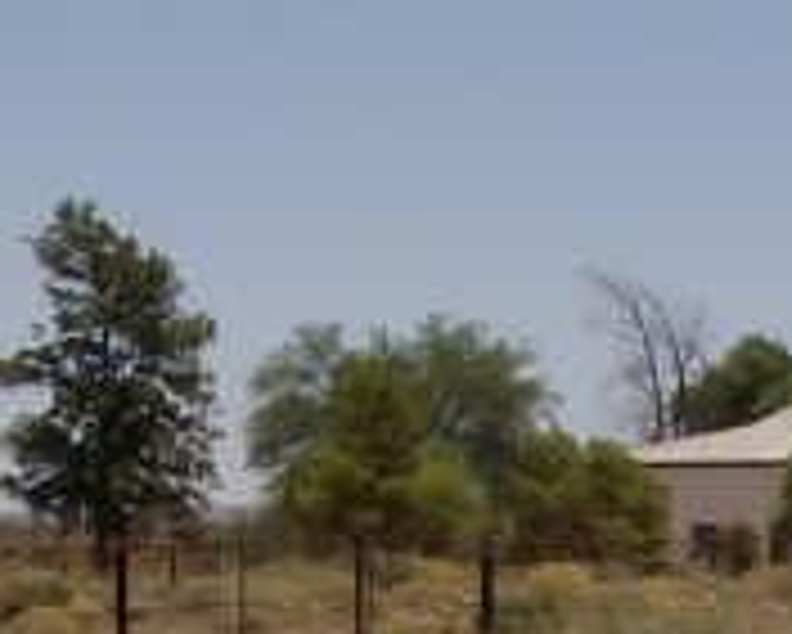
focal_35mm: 240
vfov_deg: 6.4
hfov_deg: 8.0
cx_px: 752
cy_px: 652
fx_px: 5629
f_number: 4.8
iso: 80
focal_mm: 6
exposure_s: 1/1000
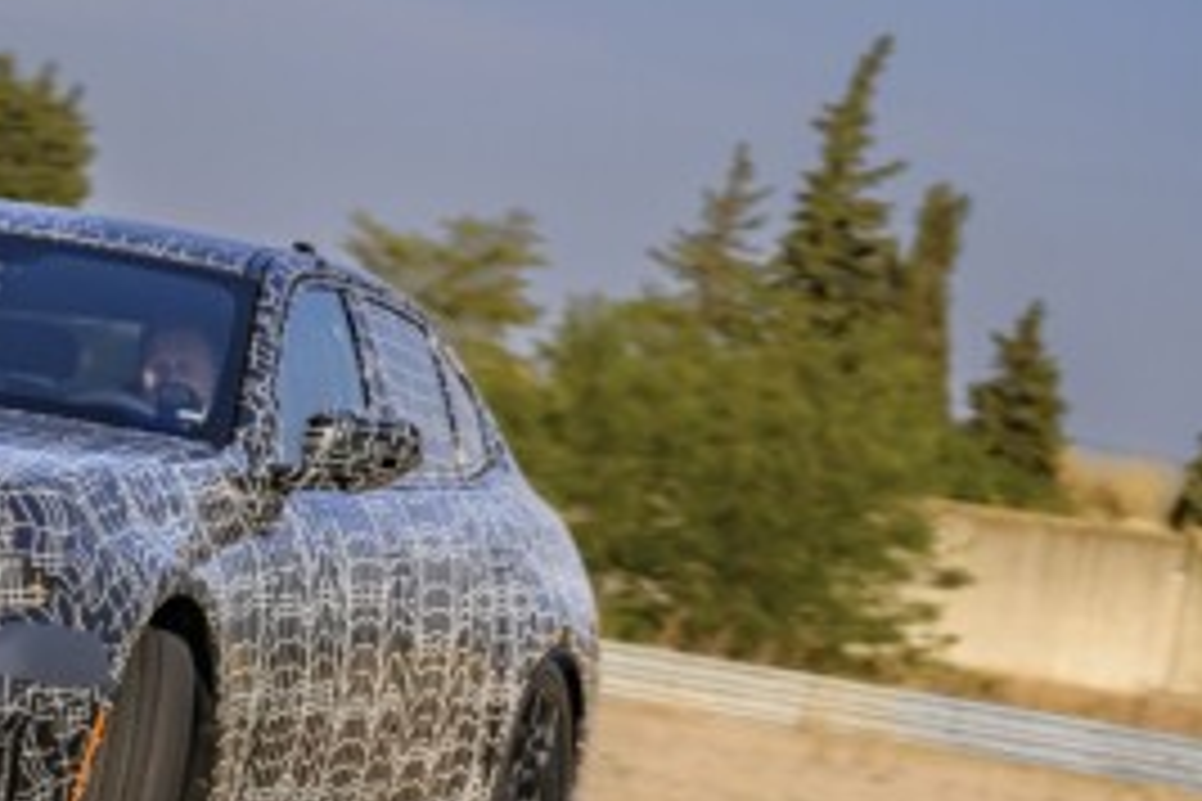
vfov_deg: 7.1
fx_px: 6477
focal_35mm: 194
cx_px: 95
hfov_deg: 10.5
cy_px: 745
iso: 100
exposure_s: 1/100
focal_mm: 74
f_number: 6.3
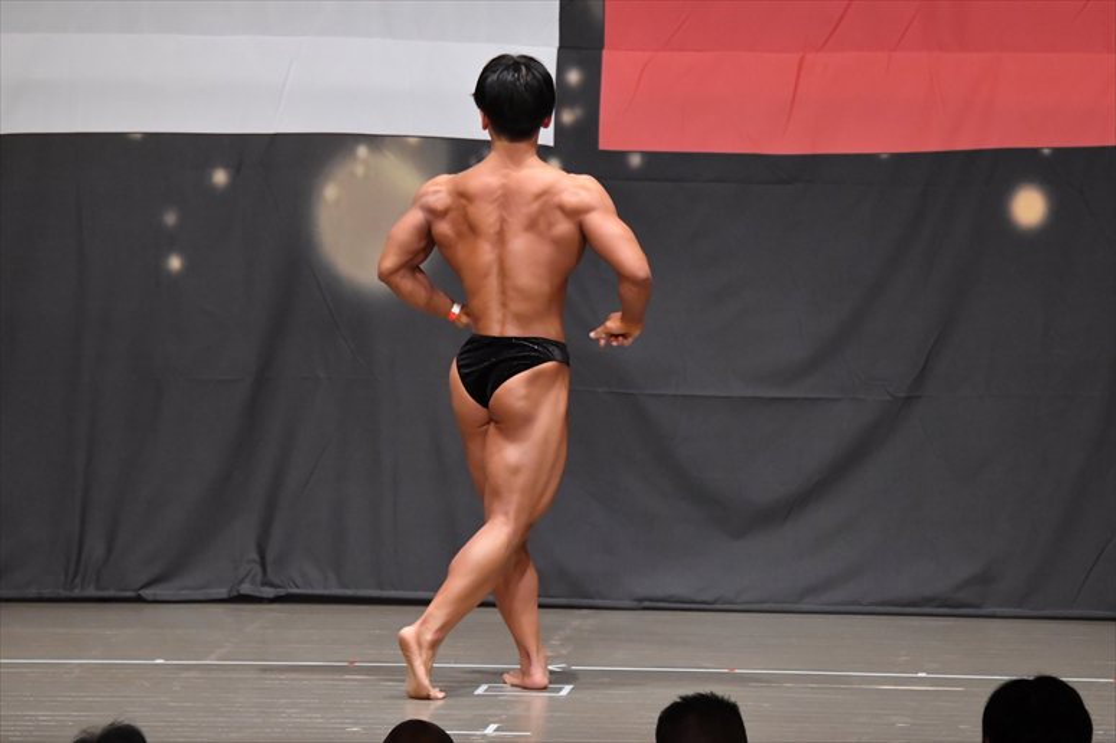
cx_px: 558
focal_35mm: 225
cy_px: 372
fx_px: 6972
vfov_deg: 6.1
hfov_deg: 9.2
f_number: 5.6
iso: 6400
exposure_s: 1/400
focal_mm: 150
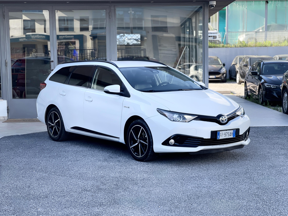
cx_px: 144
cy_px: 108
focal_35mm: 64
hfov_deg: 30.3
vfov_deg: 22.9
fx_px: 532
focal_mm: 7.5
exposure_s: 1/245
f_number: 2.2
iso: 25
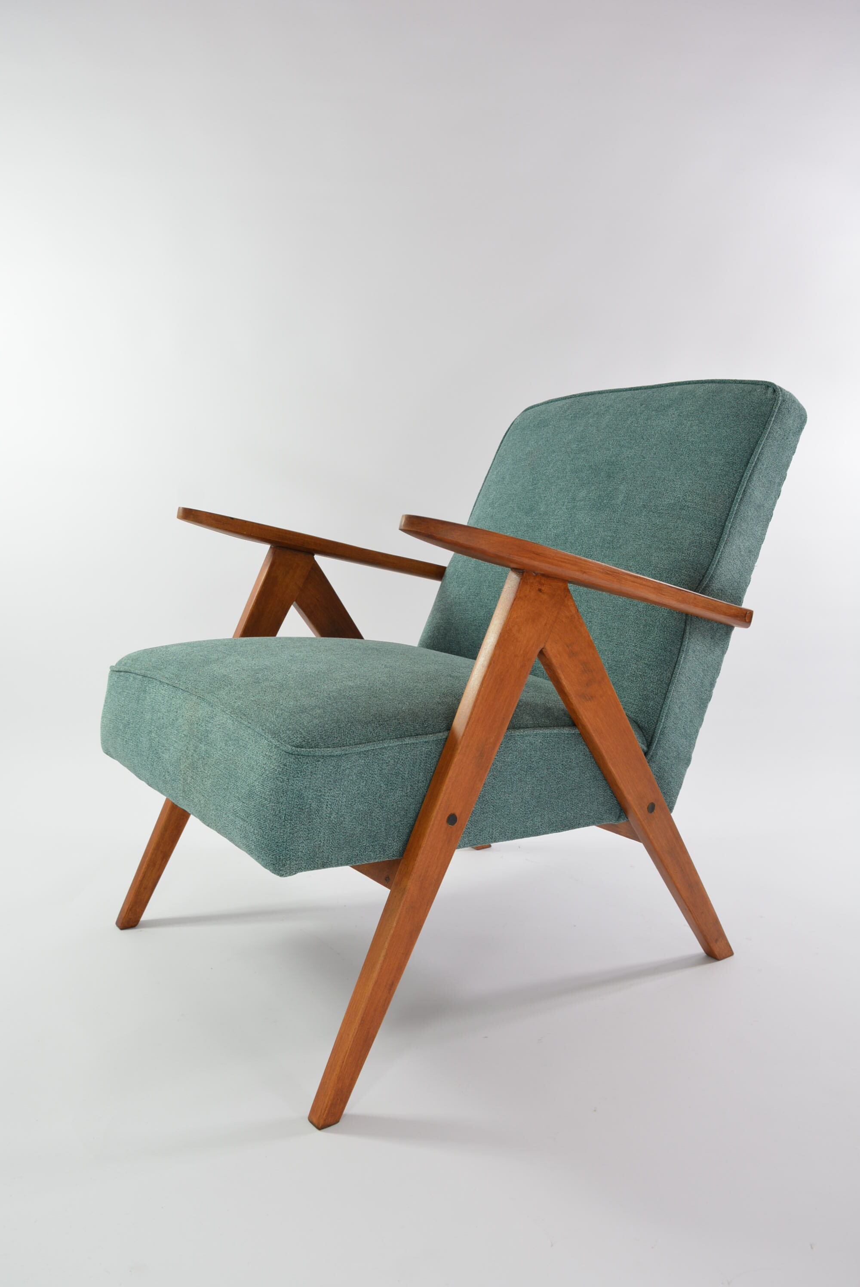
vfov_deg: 67.3
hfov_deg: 48.0
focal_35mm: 27
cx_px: 430
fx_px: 966
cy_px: 644
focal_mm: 18
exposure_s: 1/60
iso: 400
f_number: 6.3
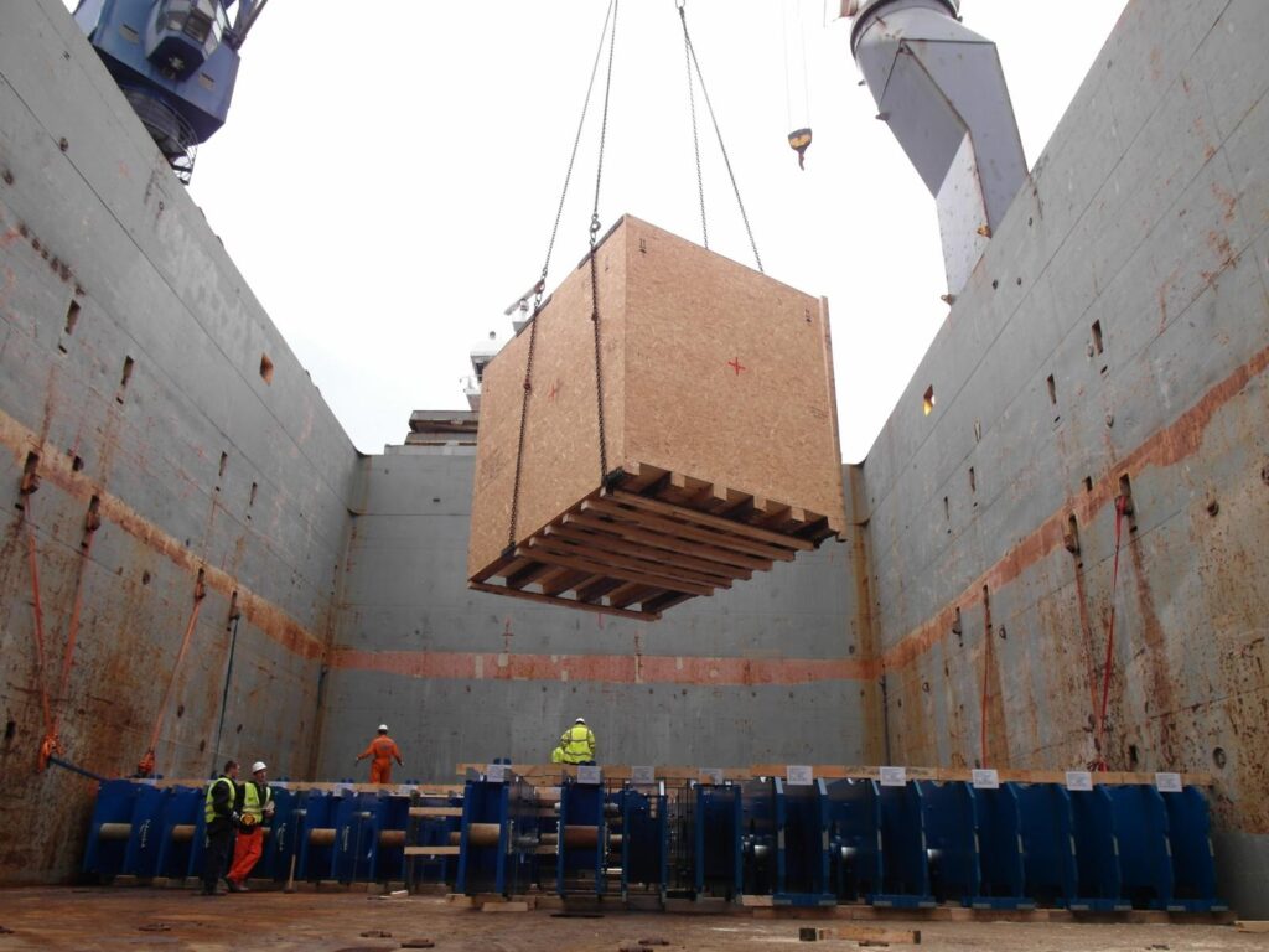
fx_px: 880
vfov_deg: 56.8
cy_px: 476
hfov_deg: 71.6
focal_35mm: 24
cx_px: 634
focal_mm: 5.2
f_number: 3.4
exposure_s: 1/125
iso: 80
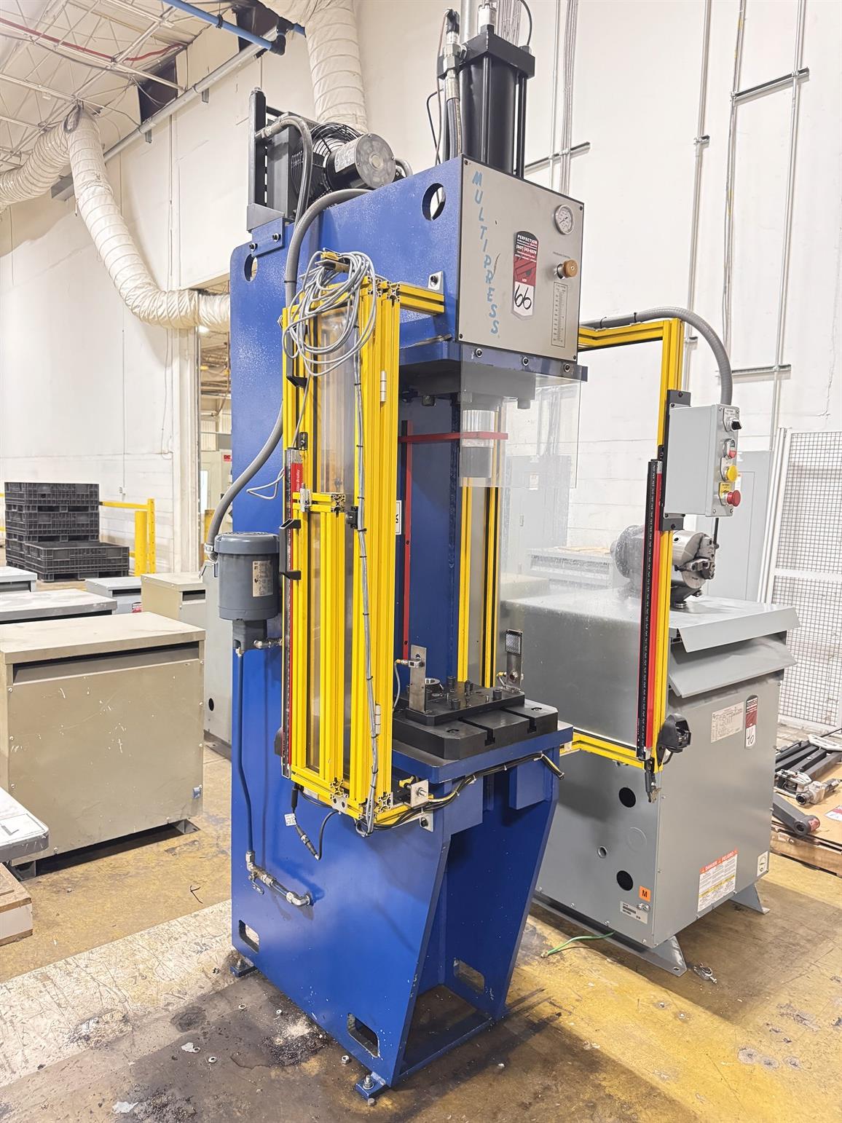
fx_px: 779
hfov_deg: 56.8
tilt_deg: -4.0
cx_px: 421
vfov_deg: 71.6
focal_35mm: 24
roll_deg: -0.7
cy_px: 562
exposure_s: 1/40
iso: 1000
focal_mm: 6.76
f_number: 1.78
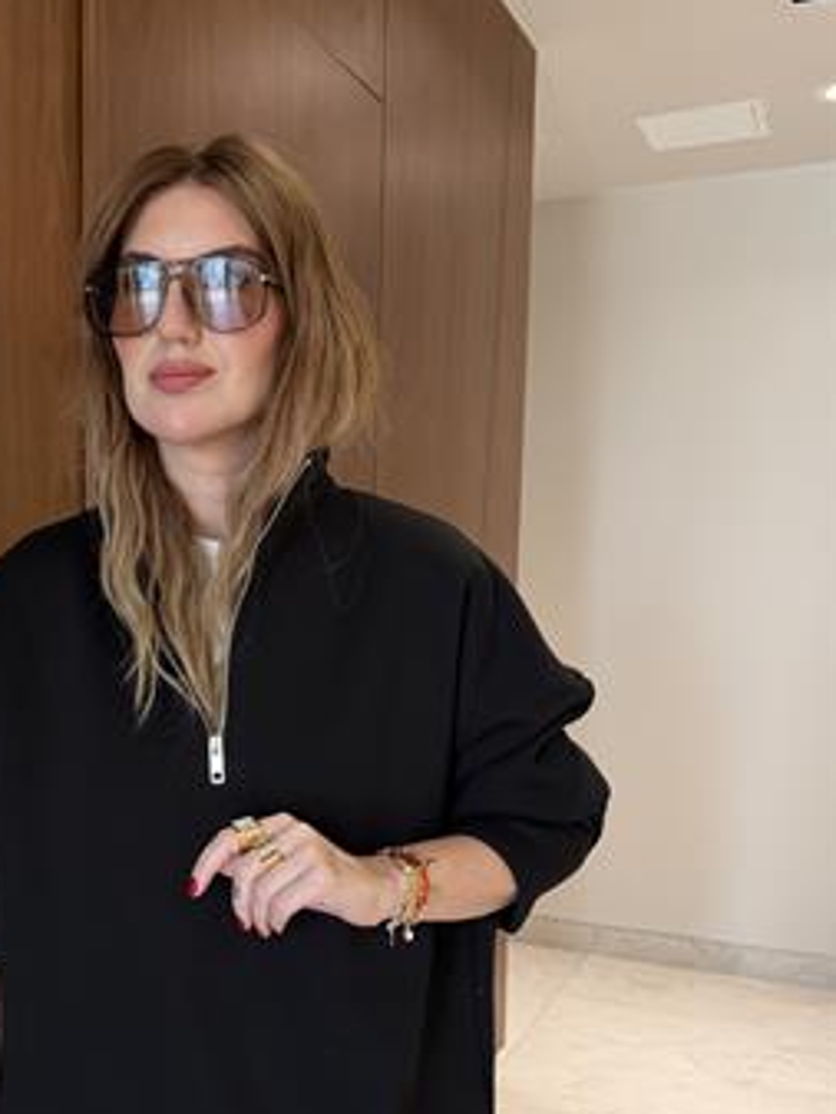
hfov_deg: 36.7
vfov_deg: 48.5
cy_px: 693
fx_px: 1223
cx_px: 192
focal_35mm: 38
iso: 500
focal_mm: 6.76
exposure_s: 1/50
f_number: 1.78
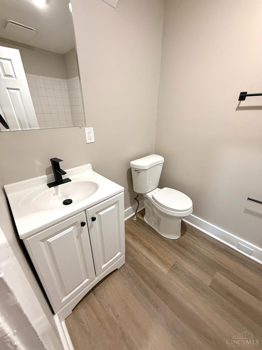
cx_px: 131
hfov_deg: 85.7
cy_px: 175
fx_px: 141
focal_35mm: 14
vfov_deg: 102.1
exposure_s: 1/60
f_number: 2.2
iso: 320
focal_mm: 2.22
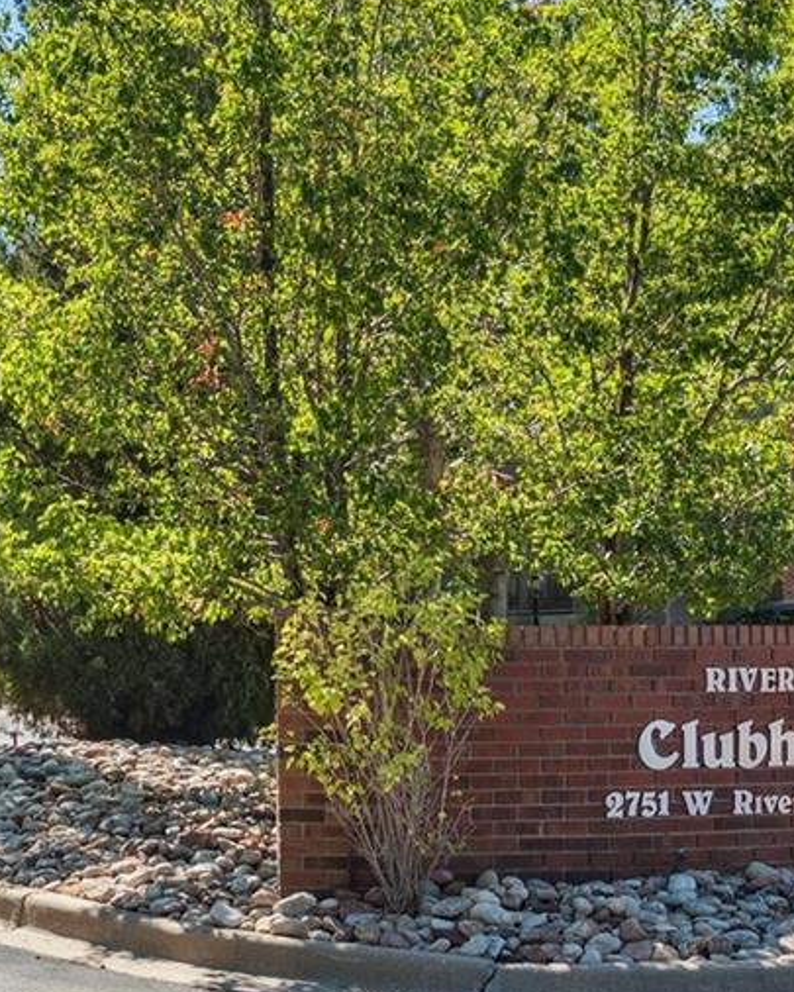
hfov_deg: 16.8
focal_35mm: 89
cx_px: -41
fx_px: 2614
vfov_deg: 21.4
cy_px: 668
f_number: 9
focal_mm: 30
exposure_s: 1/1250
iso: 800
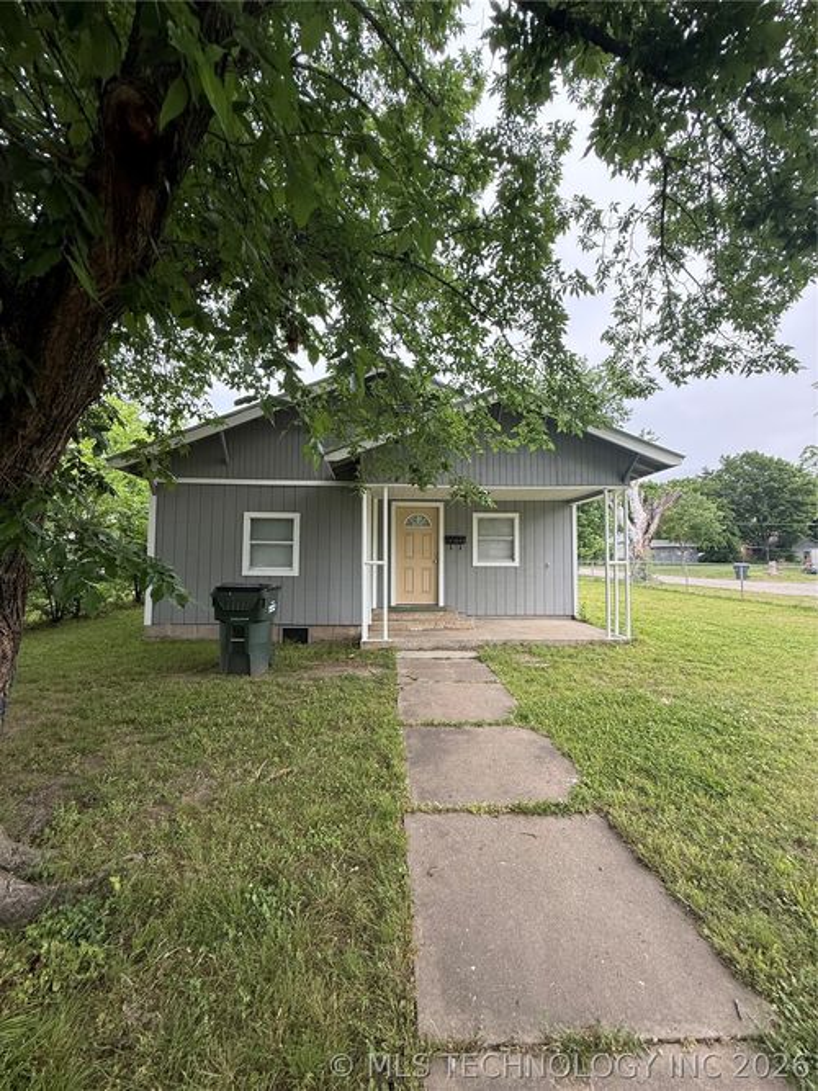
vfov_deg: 102.1
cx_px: 409
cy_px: 546
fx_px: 441
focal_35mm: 14
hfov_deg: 85.7
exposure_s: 1/99
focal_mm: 2.22
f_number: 2.2
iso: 80
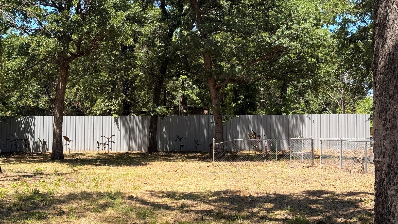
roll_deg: +0.3
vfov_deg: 18.8
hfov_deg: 32.8
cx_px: 169
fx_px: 675
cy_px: 147
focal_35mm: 64
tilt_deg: -1.4
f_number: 1.78
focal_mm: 6.76
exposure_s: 1/1980
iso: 80
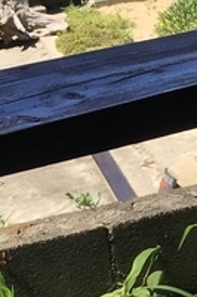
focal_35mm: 181
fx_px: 1488
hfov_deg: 6.2
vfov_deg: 11.2
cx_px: 787
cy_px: -9
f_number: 2.2
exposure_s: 1/864
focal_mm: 4.15
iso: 25
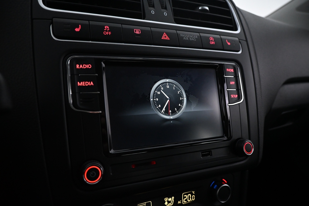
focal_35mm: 24
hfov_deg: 73.7
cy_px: 103
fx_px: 206
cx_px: 154
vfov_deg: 53.1
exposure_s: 1/80
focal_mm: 16
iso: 3200
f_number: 3.5
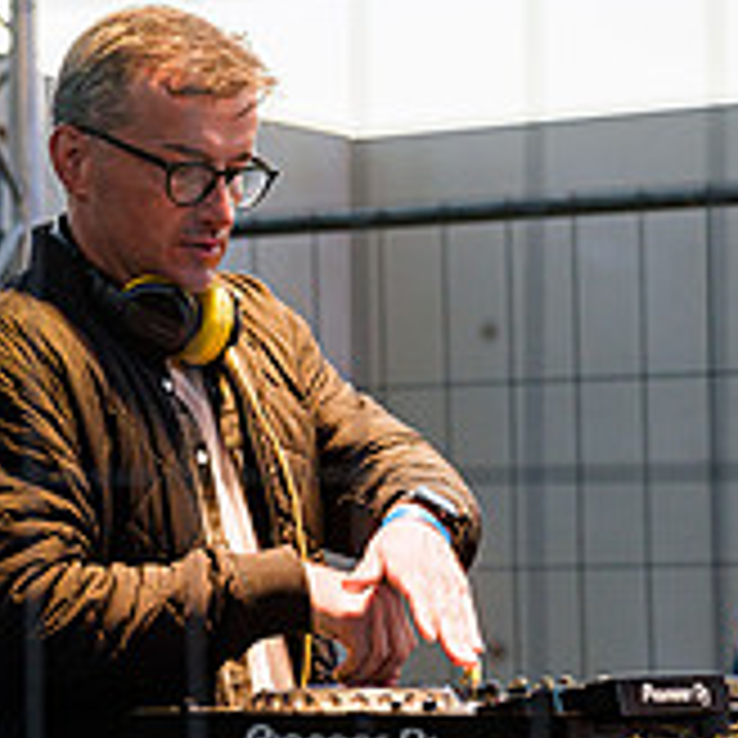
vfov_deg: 9.9
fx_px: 4269
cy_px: 428
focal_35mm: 177
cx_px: 243
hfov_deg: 9.9
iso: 500
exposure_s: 1/160
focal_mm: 76
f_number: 2.5
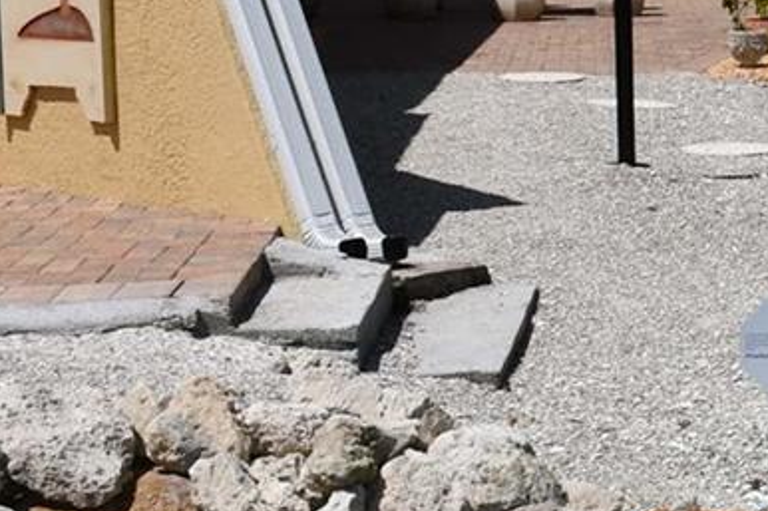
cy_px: 4
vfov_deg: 12.1
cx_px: 1267
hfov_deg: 16.1
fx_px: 2388
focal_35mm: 112
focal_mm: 18
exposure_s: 1/250
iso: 100
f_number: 14
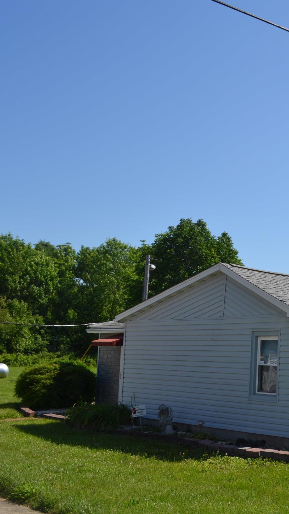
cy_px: 255
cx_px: 364
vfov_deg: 42.9
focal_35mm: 48
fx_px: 654
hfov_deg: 22.6
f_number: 8
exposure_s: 1/320
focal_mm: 20
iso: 100
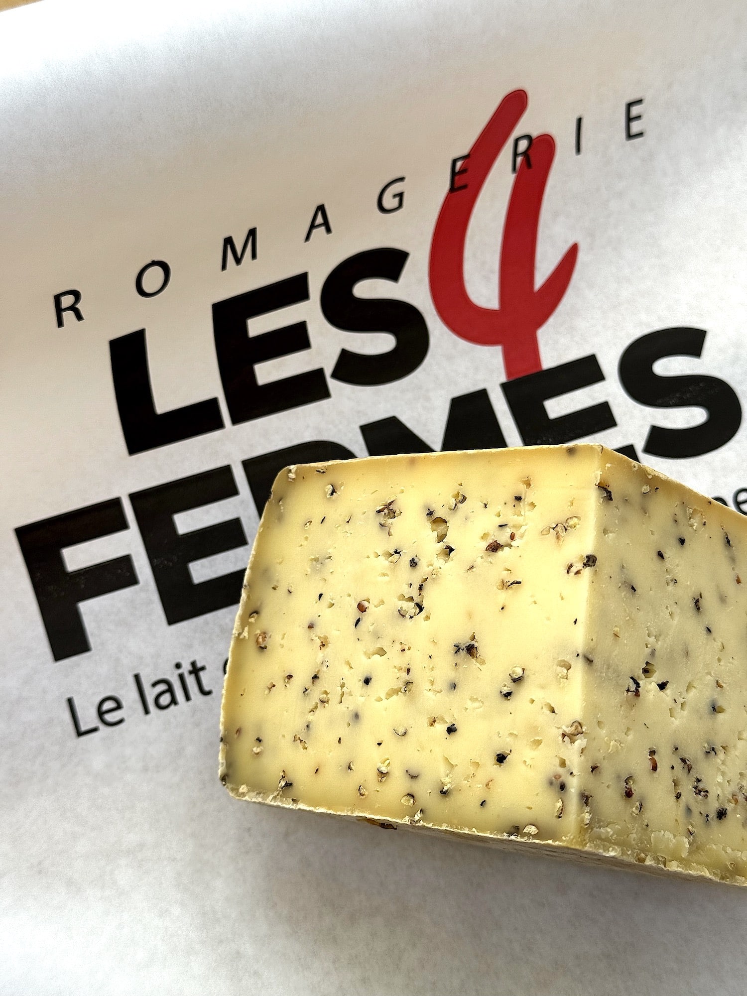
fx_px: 1381
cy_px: 498
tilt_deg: -74.3
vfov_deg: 39.7
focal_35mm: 48
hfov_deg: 30.3
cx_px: 374
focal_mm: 6.76
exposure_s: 1/129
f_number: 1.78
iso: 50
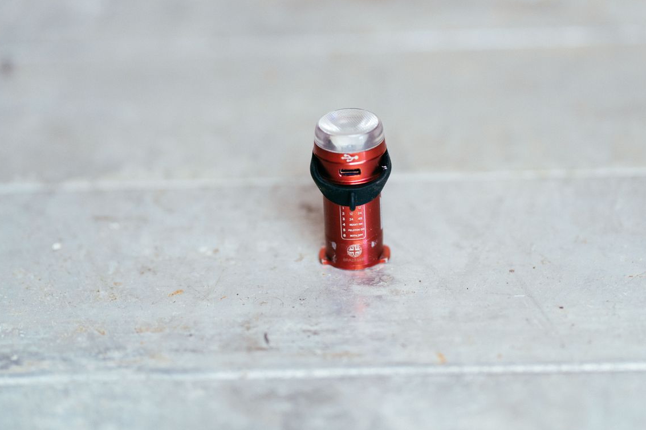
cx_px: 359
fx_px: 1722
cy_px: 195
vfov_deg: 14.2
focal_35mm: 96
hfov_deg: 21.2
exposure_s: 1/125
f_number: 2.5
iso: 800
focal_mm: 85
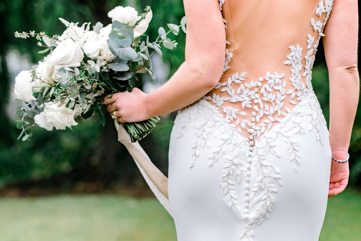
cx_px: 180
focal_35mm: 85
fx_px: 853
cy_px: 120
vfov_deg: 16.1
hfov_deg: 23.9
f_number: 2.8
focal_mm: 85
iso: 400
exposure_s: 1/320
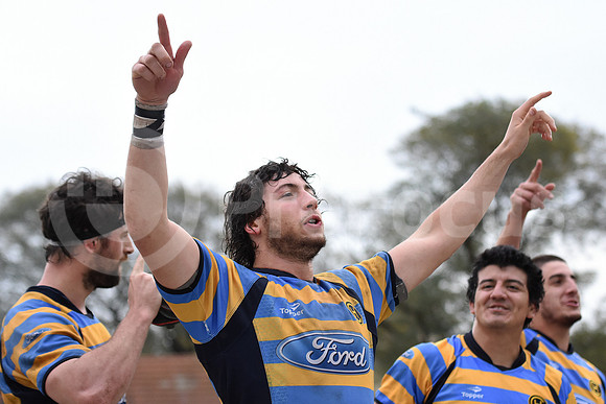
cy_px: 202
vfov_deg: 9.0
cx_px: 303
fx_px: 2576
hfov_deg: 13.4
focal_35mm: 153
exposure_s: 1/1000
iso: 1250
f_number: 2.8
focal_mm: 102
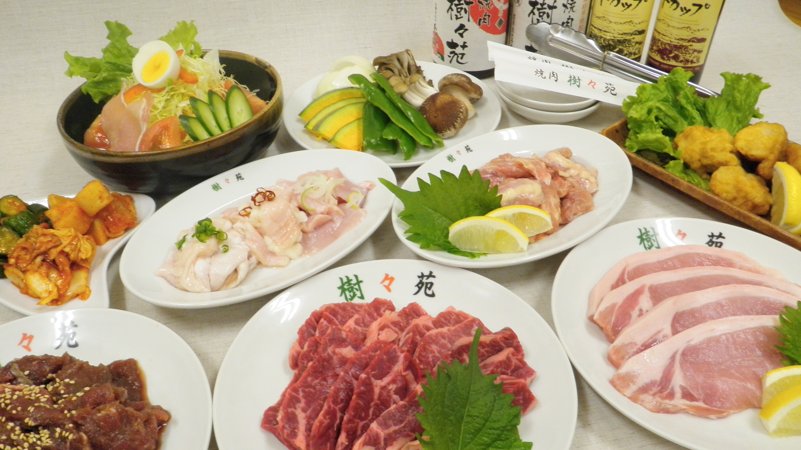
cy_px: 273
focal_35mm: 31
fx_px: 658
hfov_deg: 62.6
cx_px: 404
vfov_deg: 37.6
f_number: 3.5
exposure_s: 1/25
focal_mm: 5
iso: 200
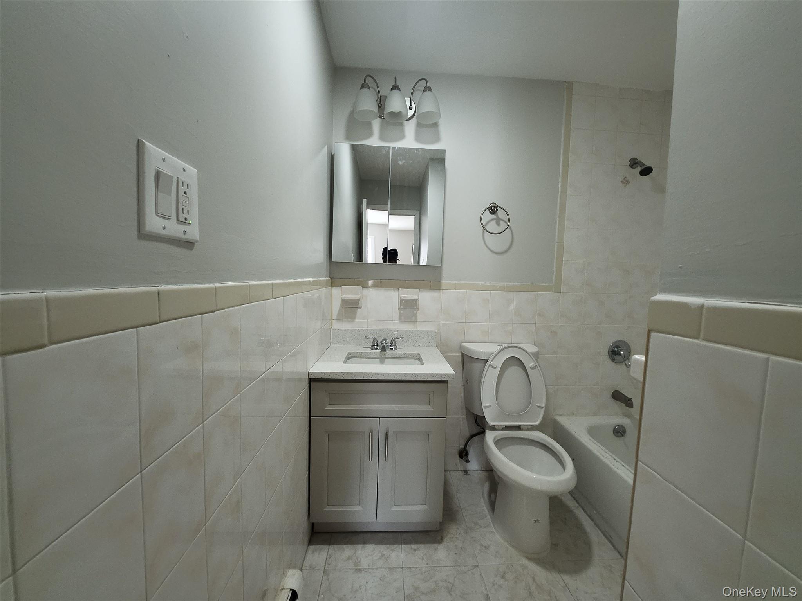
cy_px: 300
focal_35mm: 13
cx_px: 401
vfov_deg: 89.9
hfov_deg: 106.2
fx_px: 301
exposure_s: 1/60
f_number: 2.2
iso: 125
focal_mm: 1.7
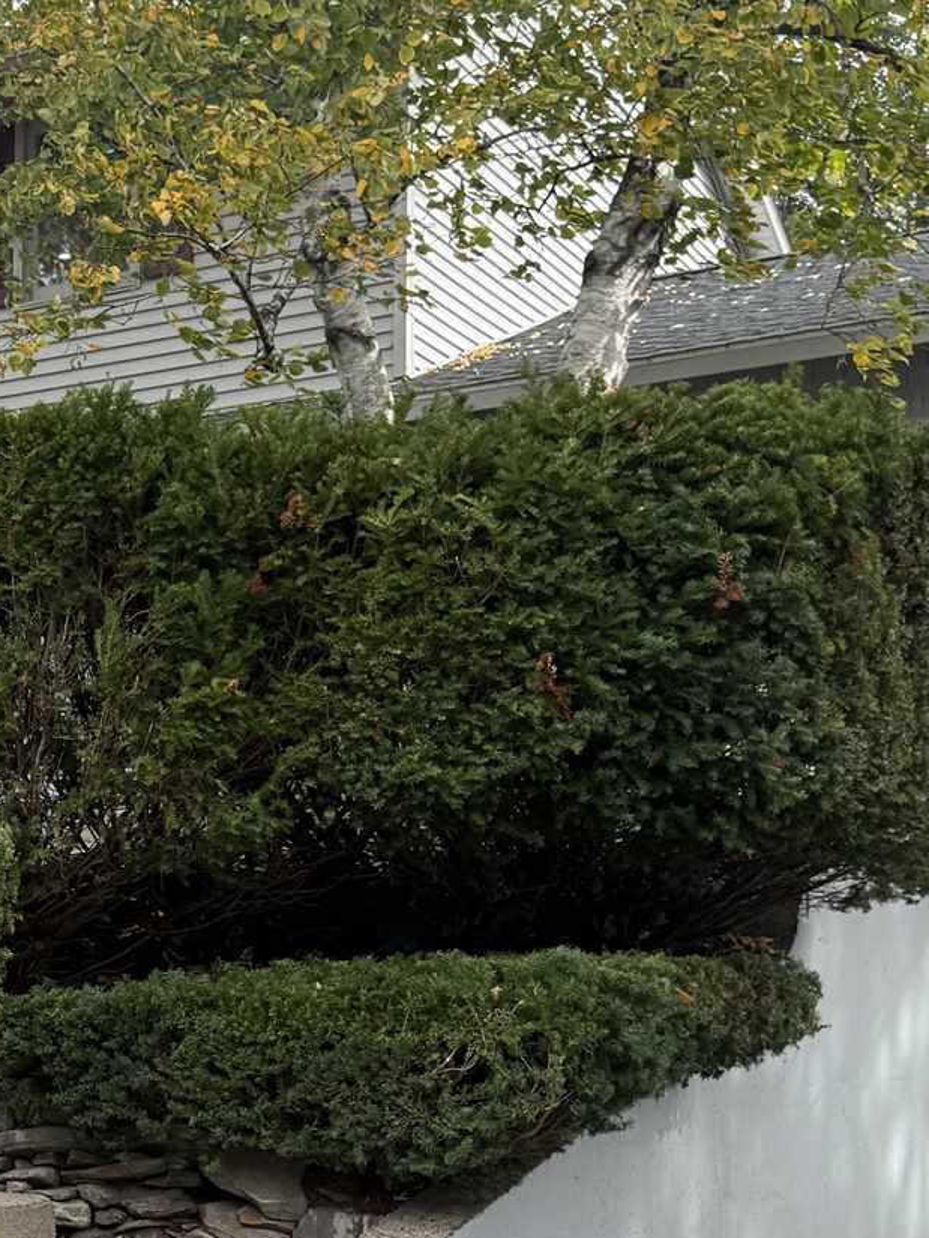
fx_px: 2397
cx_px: -44
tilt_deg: +5.7
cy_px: 888
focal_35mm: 67
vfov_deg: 28.6
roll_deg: +0.1
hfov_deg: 21.0
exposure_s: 1/1522
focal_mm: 6.76
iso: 100
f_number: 1.78
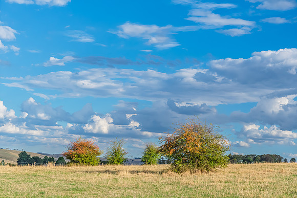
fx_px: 545
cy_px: 99
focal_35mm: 66
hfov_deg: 30.5
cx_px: 148
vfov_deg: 20.6
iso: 500
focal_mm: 44
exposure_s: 1/2000
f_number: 8
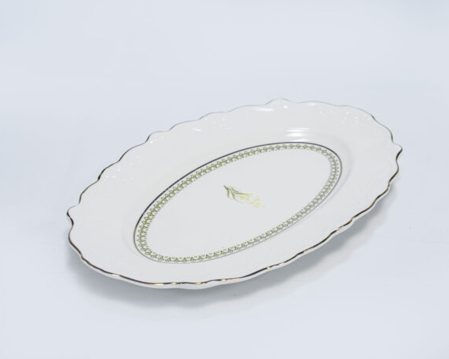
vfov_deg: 19.2
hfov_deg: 23.8
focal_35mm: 80
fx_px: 1063
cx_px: 244
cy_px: 180
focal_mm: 70
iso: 6400
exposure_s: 1/160
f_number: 14
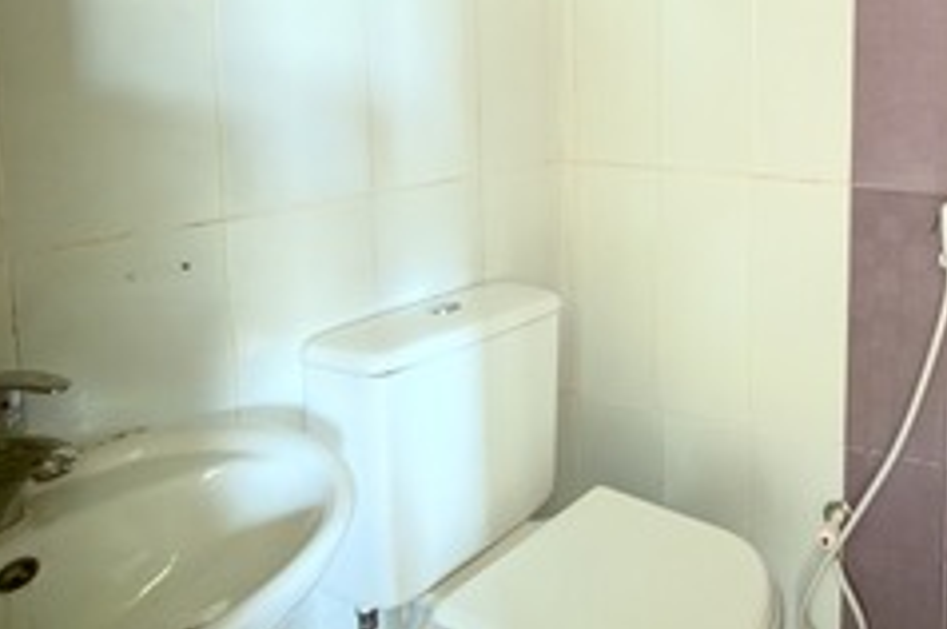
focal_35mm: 26
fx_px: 683
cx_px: 881
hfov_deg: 57.7
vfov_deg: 46.2
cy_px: 105
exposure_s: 1/4.36
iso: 1600
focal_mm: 2.2
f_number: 1.9
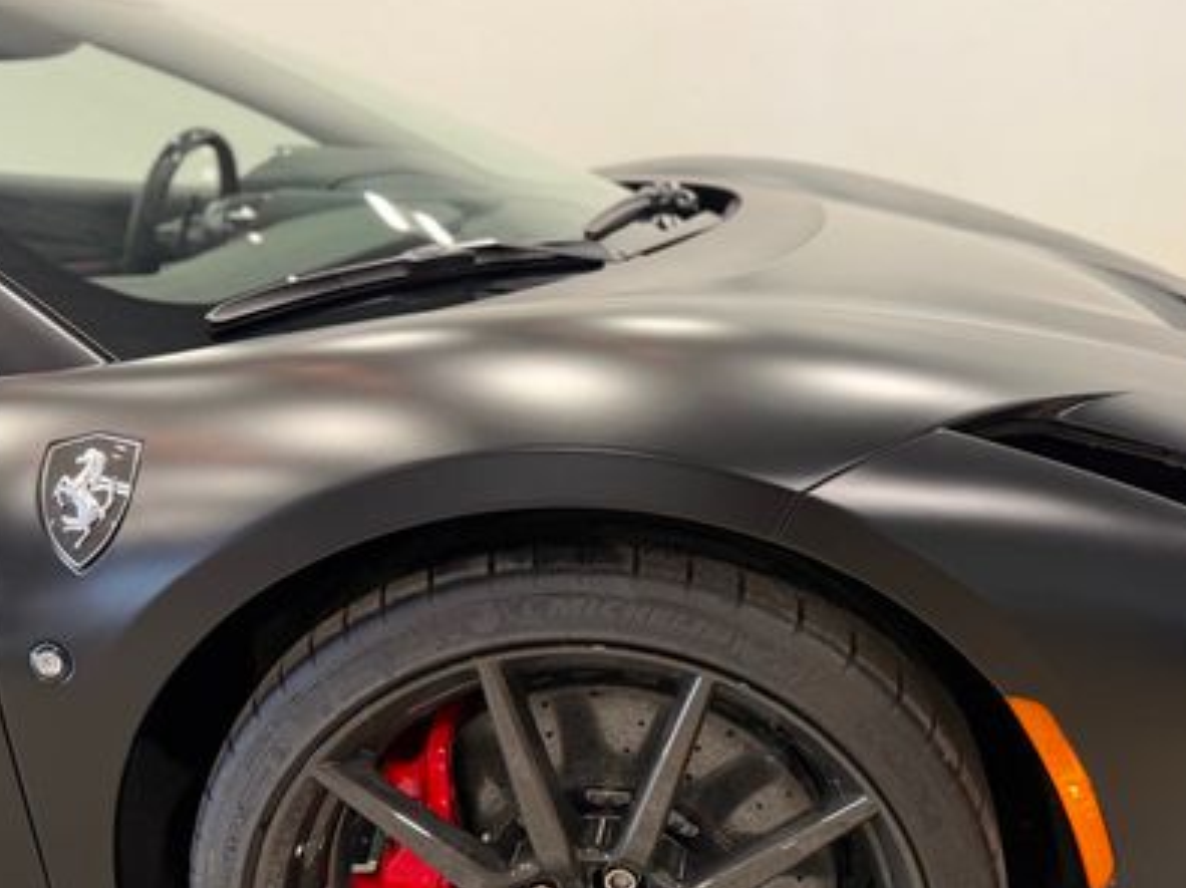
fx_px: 1335
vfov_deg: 36.3
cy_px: 608
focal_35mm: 39
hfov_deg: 47.4
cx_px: 750
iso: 100
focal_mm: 6.76
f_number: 1.78
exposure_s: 1/120
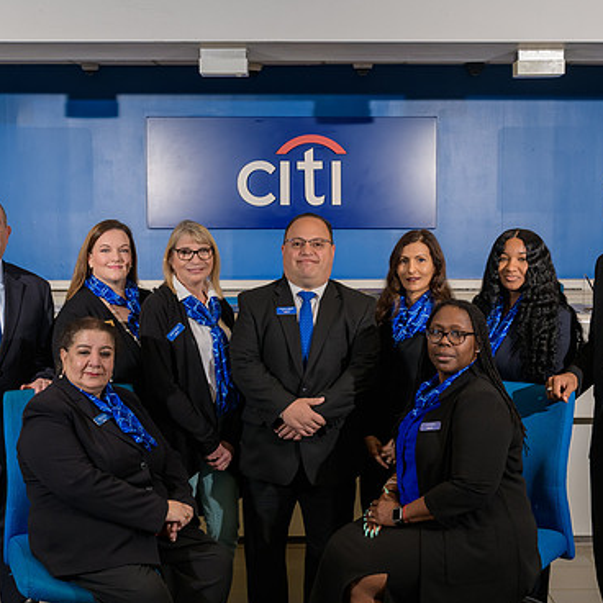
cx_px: 315
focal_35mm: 54
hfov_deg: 31.6
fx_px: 1064
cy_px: 319
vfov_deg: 31.6
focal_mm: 34
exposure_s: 1/200
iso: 400
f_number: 5.6
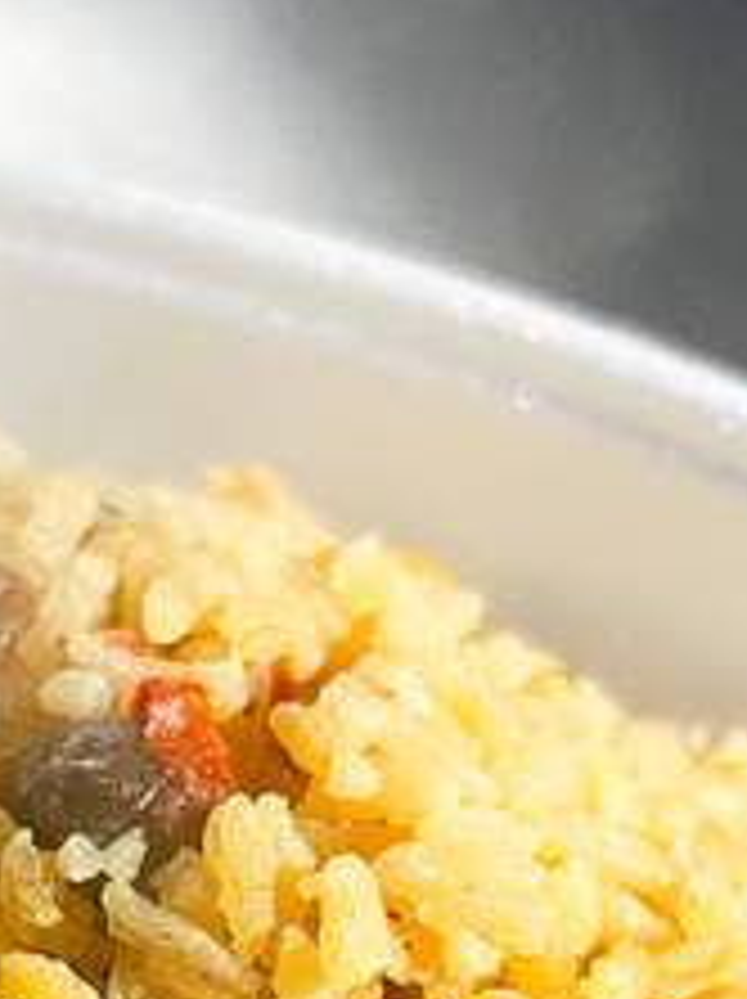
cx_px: -32
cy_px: 1163
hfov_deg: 16.7
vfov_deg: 21.3
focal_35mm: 86
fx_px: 2479
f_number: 1.6
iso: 200
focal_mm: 5.1
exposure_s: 1/60
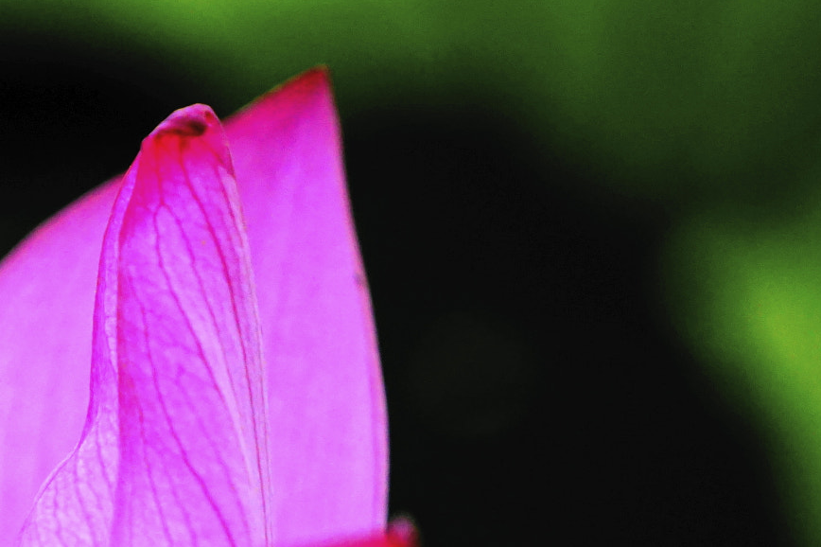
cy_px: 597
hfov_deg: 2.8
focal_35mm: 743
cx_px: 159
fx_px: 16937
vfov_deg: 1.8
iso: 1000
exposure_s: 1/400
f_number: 6.3
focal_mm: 210
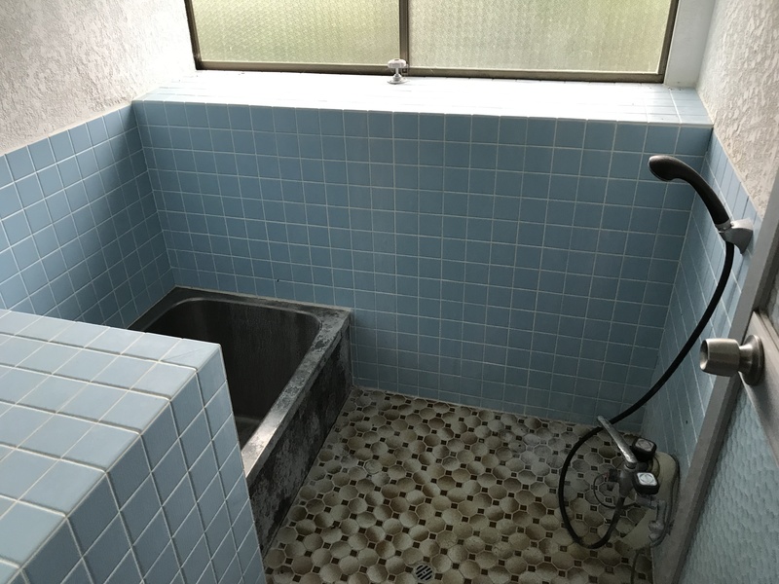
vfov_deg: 49.7
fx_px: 630
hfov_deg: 63.4
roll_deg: +2.3
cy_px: 292
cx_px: 390
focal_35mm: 28
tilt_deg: -30.5
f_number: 1.8
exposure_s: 1/30
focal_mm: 3.99
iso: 25
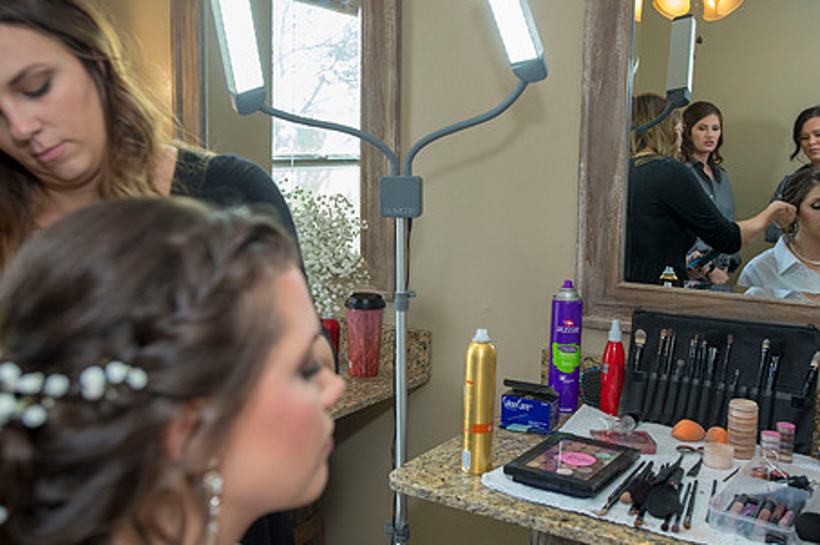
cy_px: 235
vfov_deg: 32.5
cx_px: 453
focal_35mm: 41
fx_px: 933
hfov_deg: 47.4
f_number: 4
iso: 1250
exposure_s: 1/320
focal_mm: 32
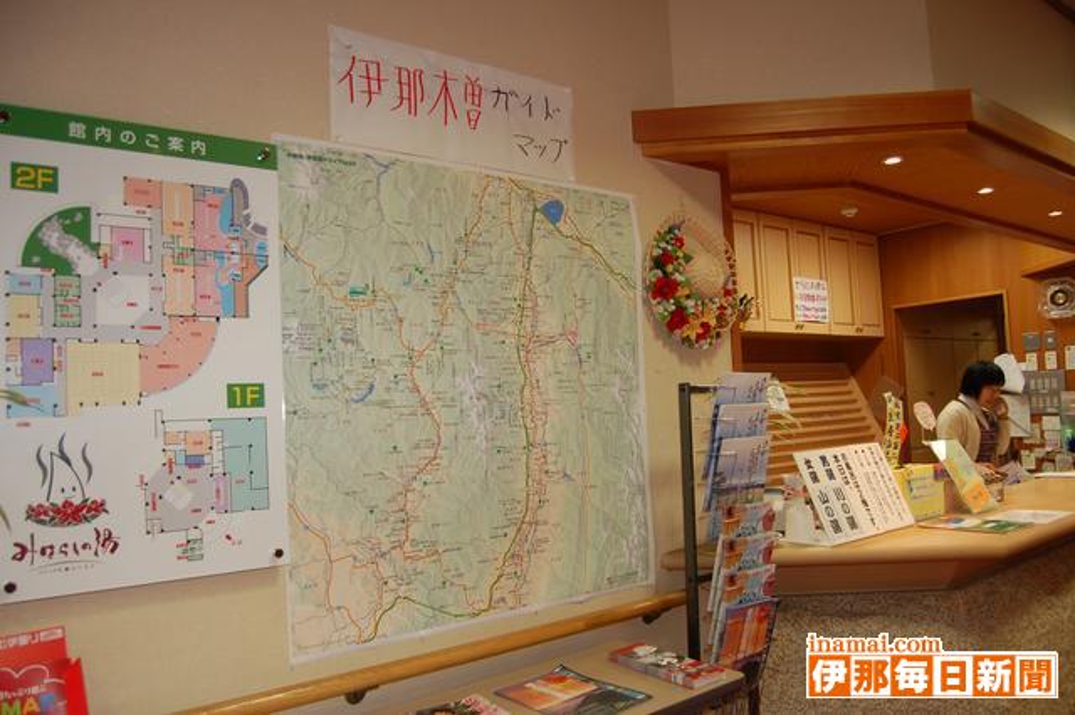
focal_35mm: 27
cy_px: 358
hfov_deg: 67.4
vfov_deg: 47.9
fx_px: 806
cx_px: 538
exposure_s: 1/60
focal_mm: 18
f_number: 3.5
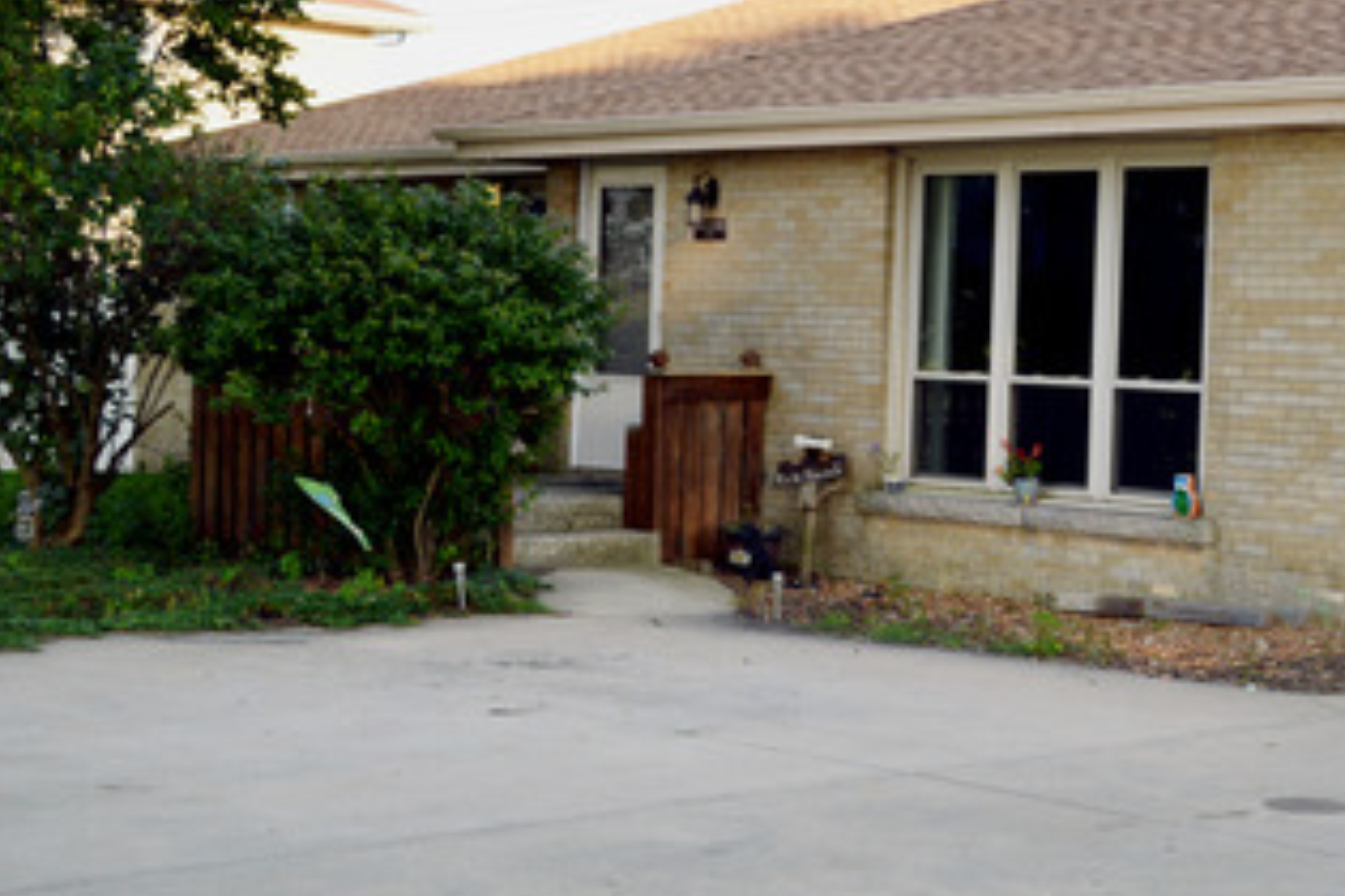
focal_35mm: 67
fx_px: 2503
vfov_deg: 20.2
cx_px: 1221
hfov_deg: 28.8
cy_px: 269
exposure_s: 1/200
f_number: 4.5
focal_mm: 22
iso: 100
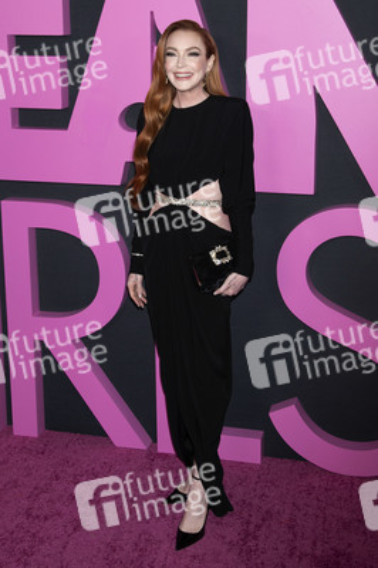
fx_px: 599
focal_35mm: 38
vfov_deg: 50.7
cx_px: 189
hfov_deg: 35.0
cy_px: 284
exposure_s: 1/160
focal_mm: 38
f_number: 9
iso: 400
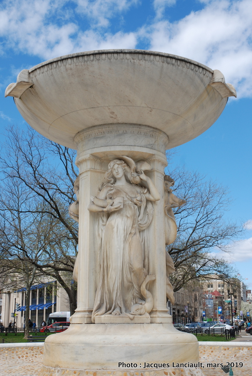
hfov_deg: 26.6
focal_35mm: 51
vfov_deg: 38.8
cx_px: 126
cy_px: 188
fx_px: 534
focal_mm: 34
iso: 100
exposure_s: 1/160
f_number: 10
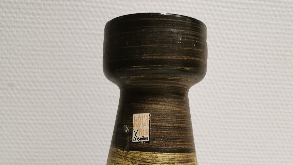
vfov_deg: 26.1
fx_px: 319
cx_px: 149
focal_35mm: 41
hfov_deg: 49.4
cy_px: 195
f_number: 1.8
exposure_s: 1/50
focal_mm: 5.58
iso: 100
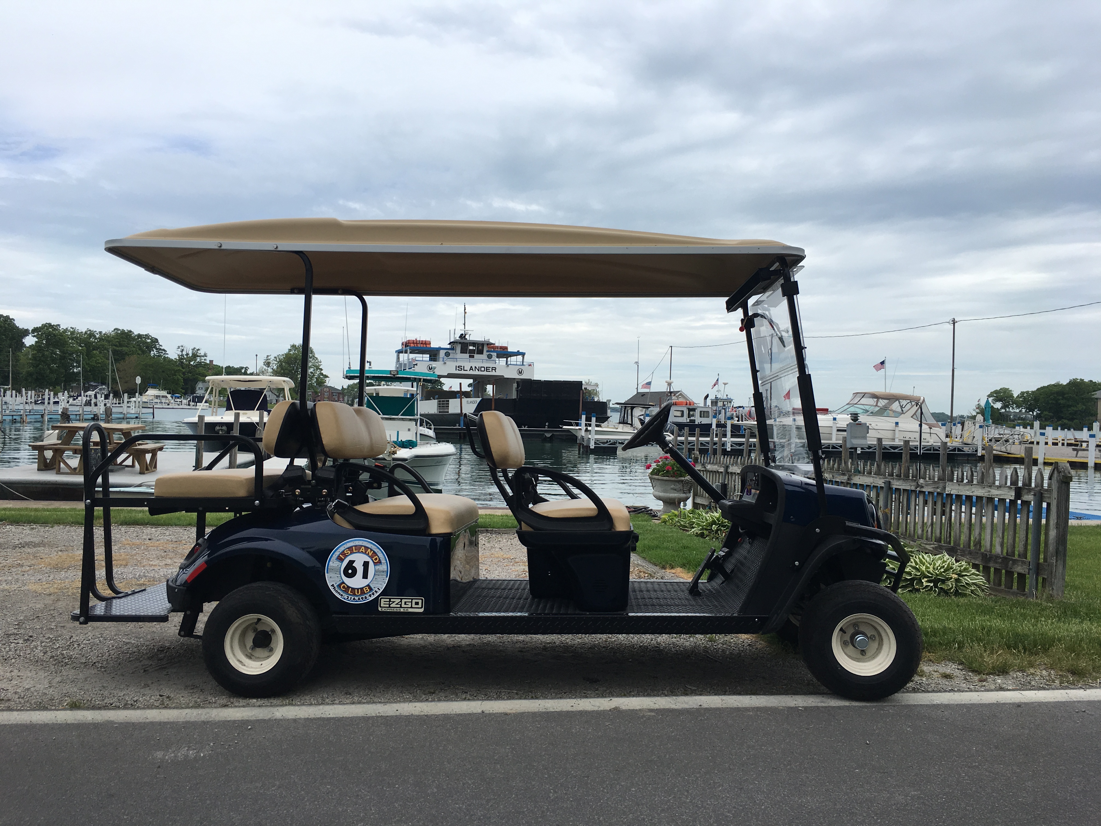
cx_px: 550
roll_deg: -1.8
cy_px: 413
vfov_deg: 48.2
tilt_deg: +2.3
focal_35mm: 29
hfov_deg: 61.7
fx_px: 922
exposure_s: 1/1538
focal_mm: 4.15
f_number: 2.2
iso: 25
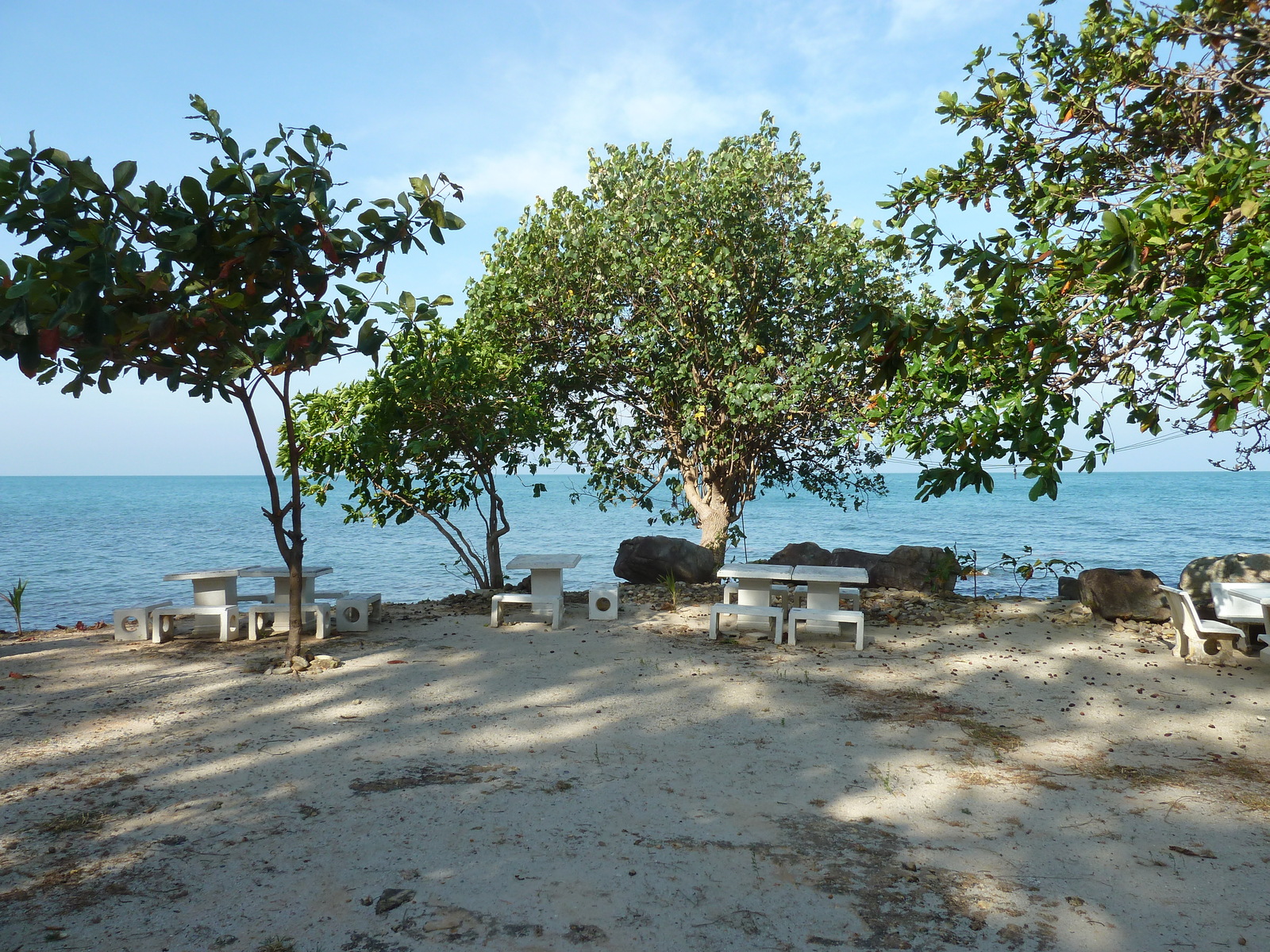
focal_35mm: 25
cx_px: 635
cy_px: 476
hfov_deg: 69.4
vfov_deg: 54.9
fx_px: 917
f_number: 4
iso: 80
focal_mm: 4.1
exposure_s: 1/400
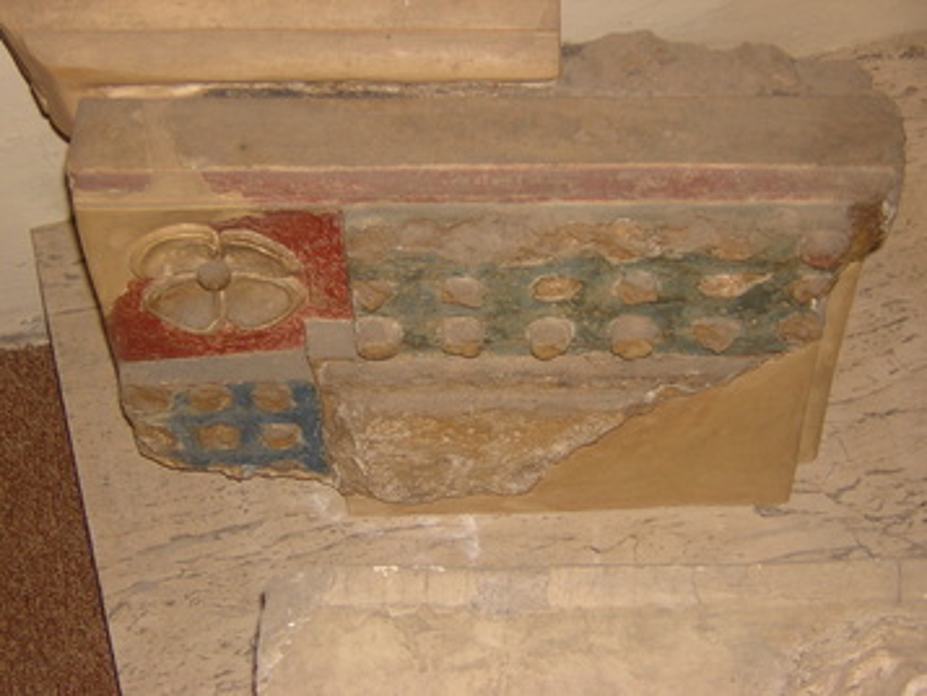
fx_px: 1982
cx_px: 464
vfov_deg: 19.9
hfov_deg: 26.3
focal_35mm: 74
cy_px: 348
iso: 109
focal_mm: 9.6
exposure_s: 1/60.1
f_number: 3.8
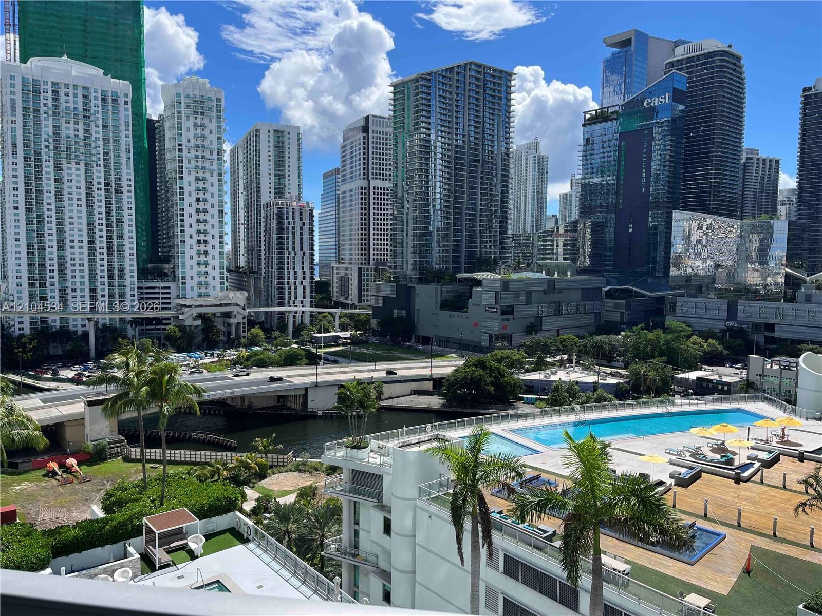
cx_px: 411
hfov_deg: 67.3
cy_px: 308
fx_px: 617
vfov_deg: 53.1
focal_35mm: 26
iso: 50
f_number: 1.6
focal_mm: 5.1
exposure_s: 1/3413
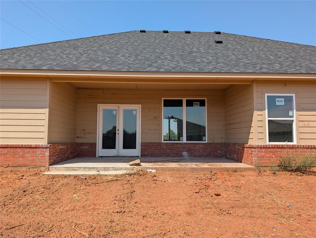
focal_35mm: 24
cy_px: 119
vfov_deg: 56.9
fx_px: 219
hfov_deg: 71.5
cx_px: 158
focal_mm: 6.9
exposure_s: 1/1462
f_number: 1.68
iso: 22
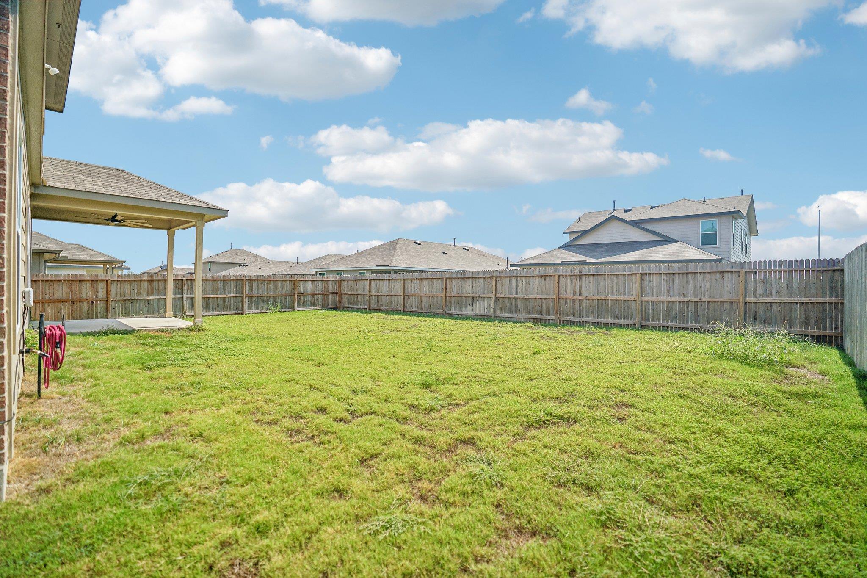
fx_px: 385
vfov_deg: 73.7
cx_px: 434
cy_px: 289
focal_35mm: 16
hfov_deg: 96.7
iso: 200
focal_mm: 16
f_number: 2.8
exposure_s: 1/3200
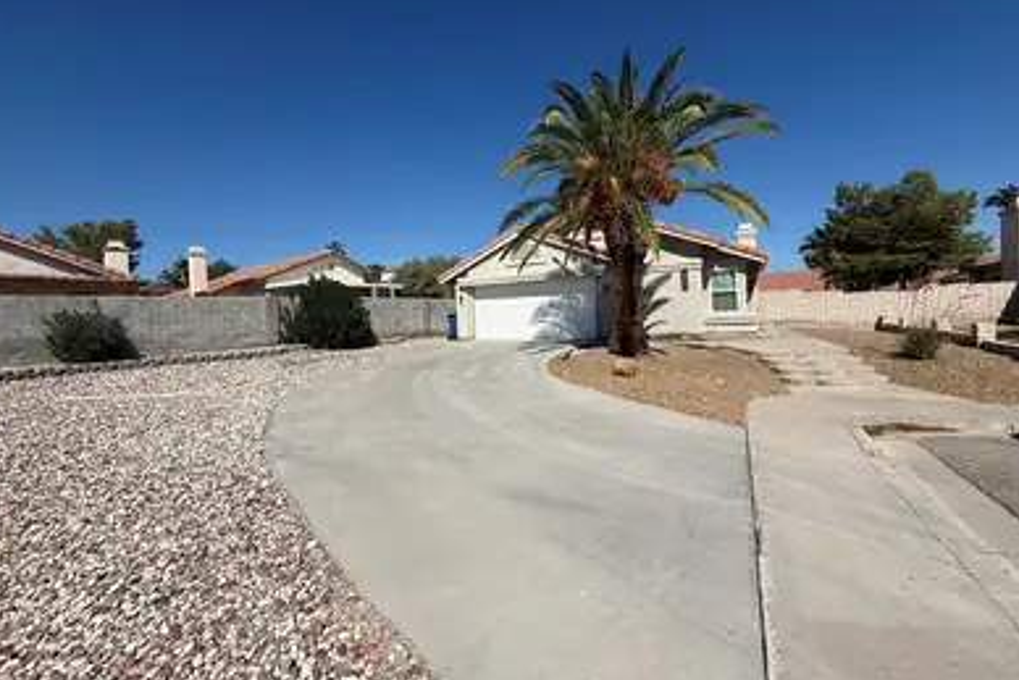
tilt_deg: -0.6
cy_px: 323
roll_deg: +2.3
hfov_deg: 100.3
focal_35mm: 15
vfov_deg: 77.3
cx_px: 496
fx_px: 425
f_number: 2.2
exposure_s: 1/4425
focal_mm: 2.22
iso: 50
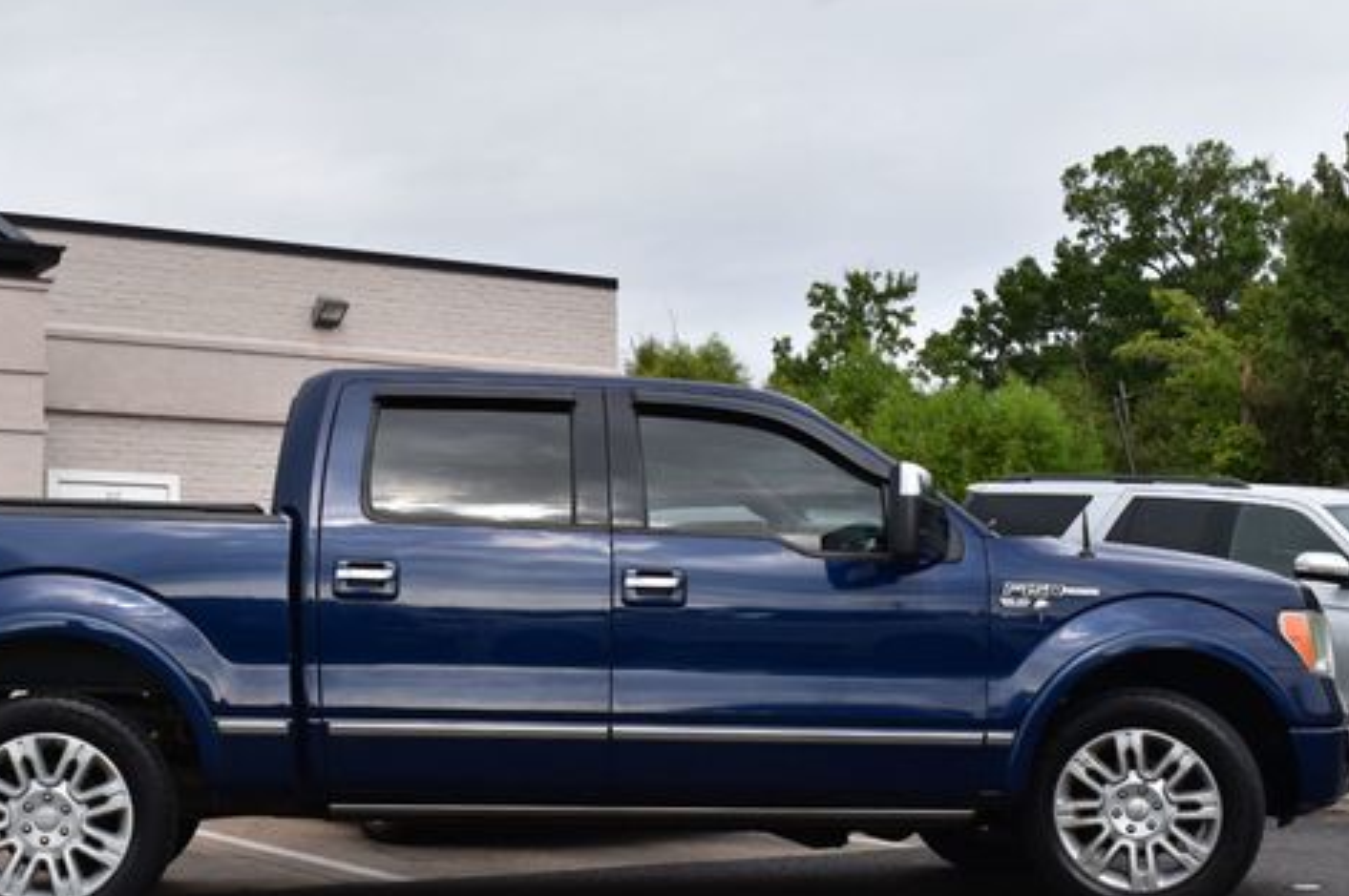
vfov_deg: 25.4
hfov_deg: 37.3
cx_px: 507
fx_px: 1984
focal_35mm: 53
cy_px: 530
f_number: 11
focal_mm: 26
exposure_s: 1/400
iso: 400
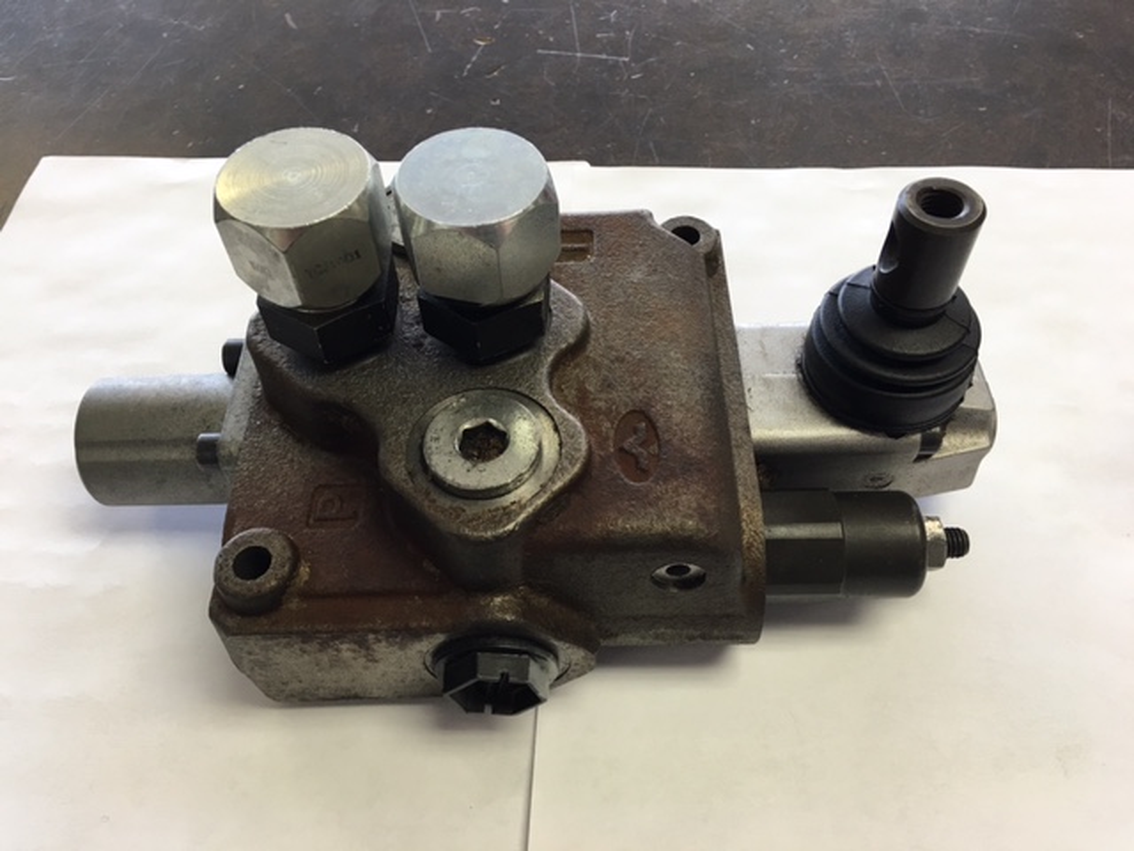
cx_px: 567
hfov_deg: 61.7
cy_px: 426
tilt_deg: -52.3
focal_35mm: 29
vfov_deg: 48.2
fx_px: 950
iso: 32
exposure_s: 1/30
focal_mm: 4.15
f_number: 2.2
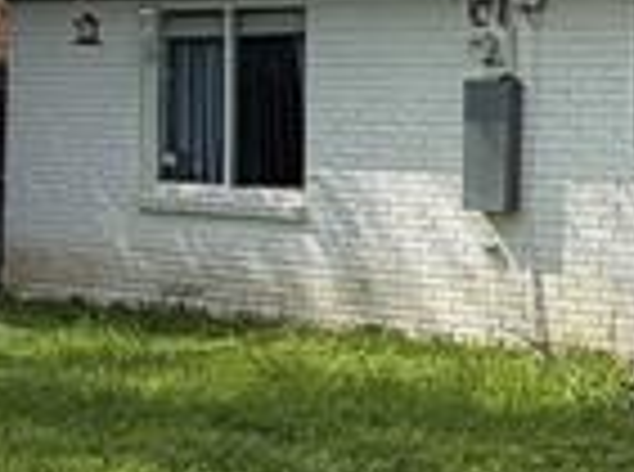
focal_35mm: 102
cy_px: 139
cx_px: 823
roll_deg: -4.1
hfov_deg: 18.0
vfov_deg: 14.4
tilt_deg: -3.0
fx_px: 1863
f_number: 2.2
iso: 20
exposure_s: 1/789
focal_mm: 2.22
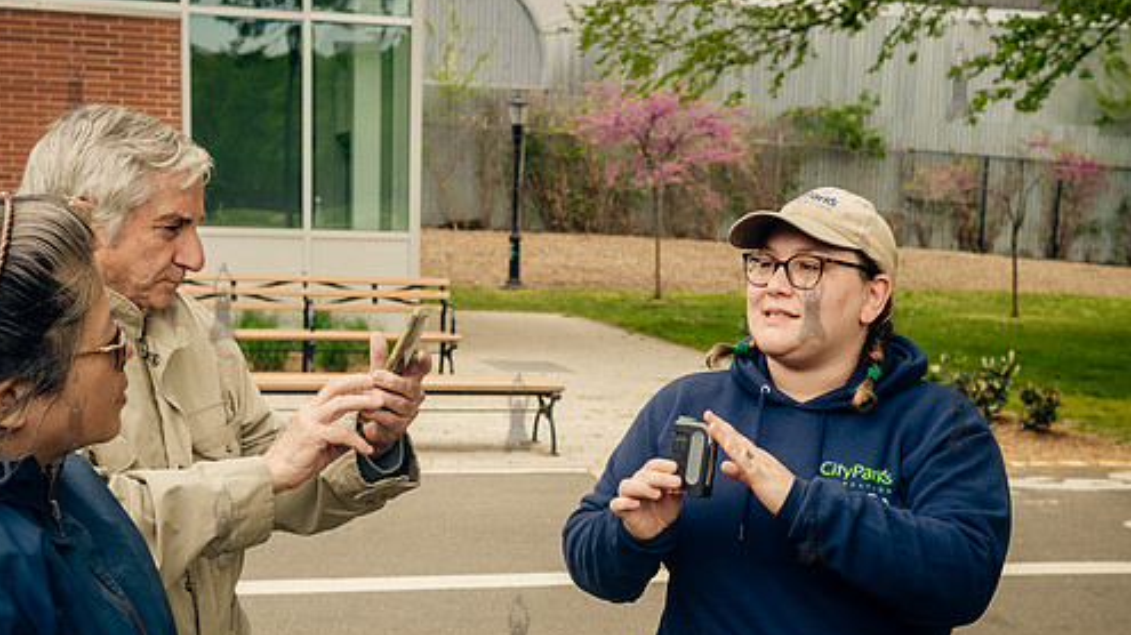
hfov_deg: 38.5
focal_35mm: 54
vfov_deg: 22.0
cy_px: 482
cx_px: 612
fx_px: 1619
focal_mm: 35
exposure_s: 1/250
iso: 250
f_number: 5.6
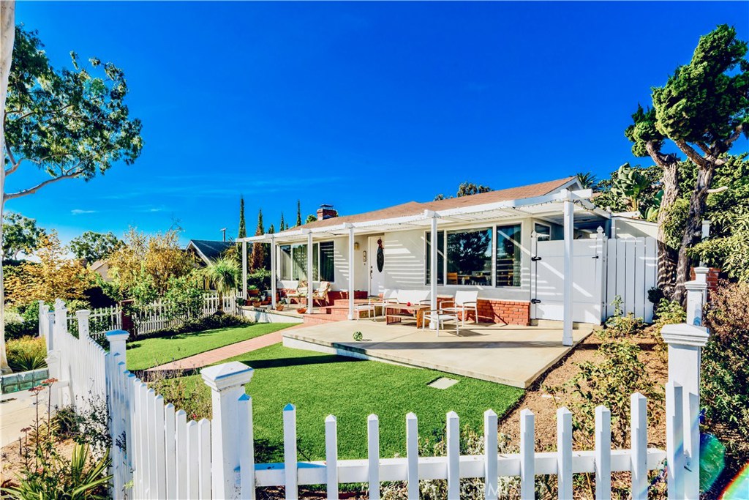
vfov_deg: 77.3
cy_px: 250
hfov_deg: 100.4
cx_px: 374
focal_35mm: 15
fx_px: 312
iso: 200
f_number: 11
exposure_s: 1/250
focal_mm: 15
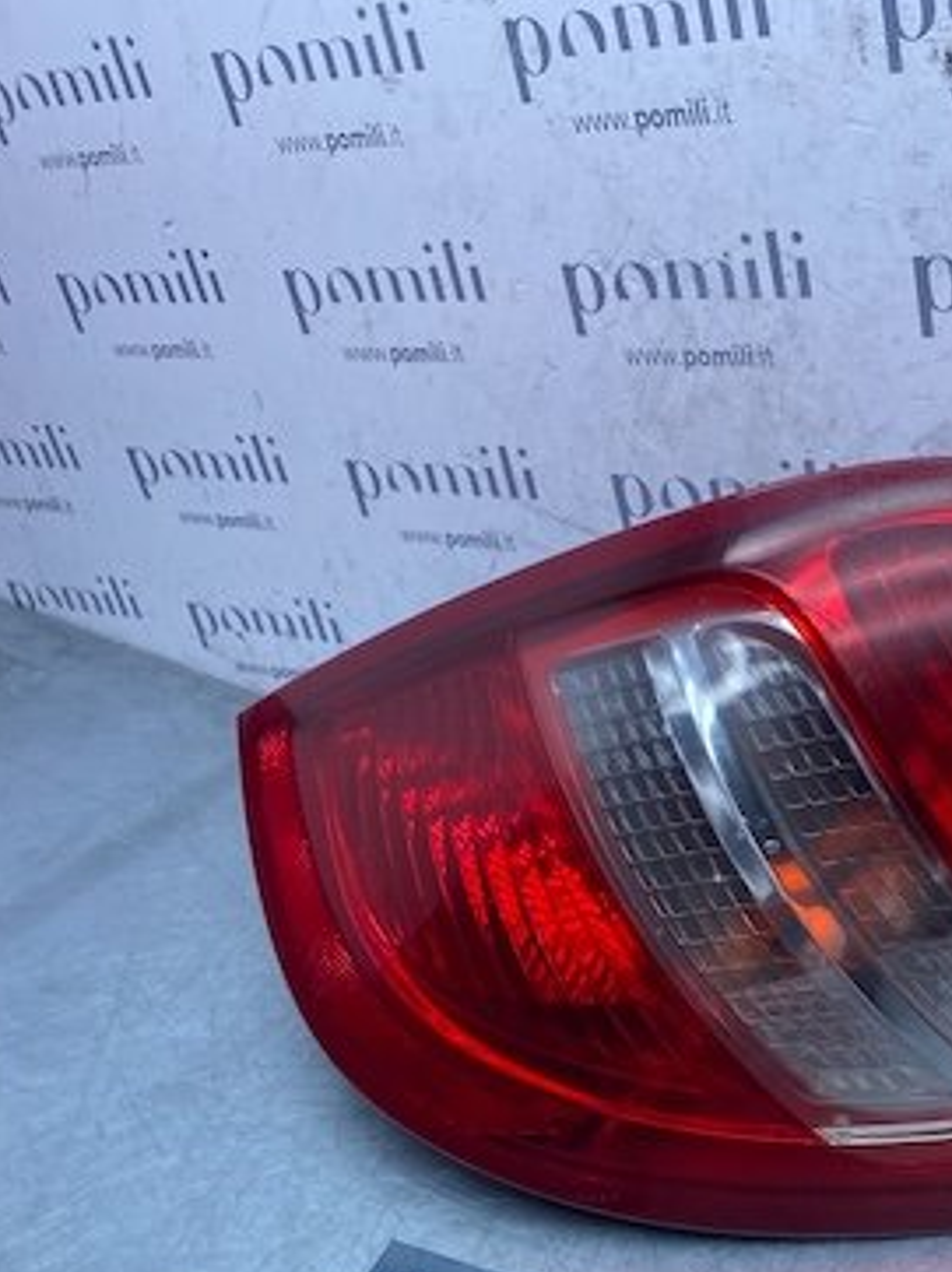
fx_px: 1689
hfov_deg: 30.3
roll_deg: +1.7
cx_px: 826
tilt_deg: -44.5
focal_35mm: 46
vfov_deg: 39.0
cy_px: 1093
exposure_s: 1/981
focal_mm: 4.25
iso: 32
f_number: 1.8
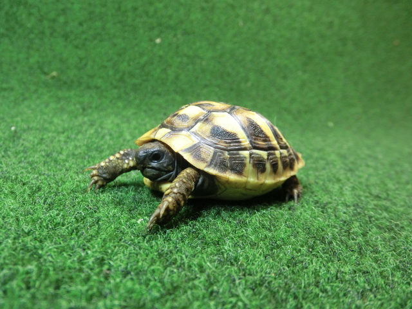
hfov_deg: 63.4
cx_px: 206
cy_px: 154
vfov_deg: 49.7
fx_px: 333
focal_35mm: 28
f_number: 3
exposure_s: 1/60
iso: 500
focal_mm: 5
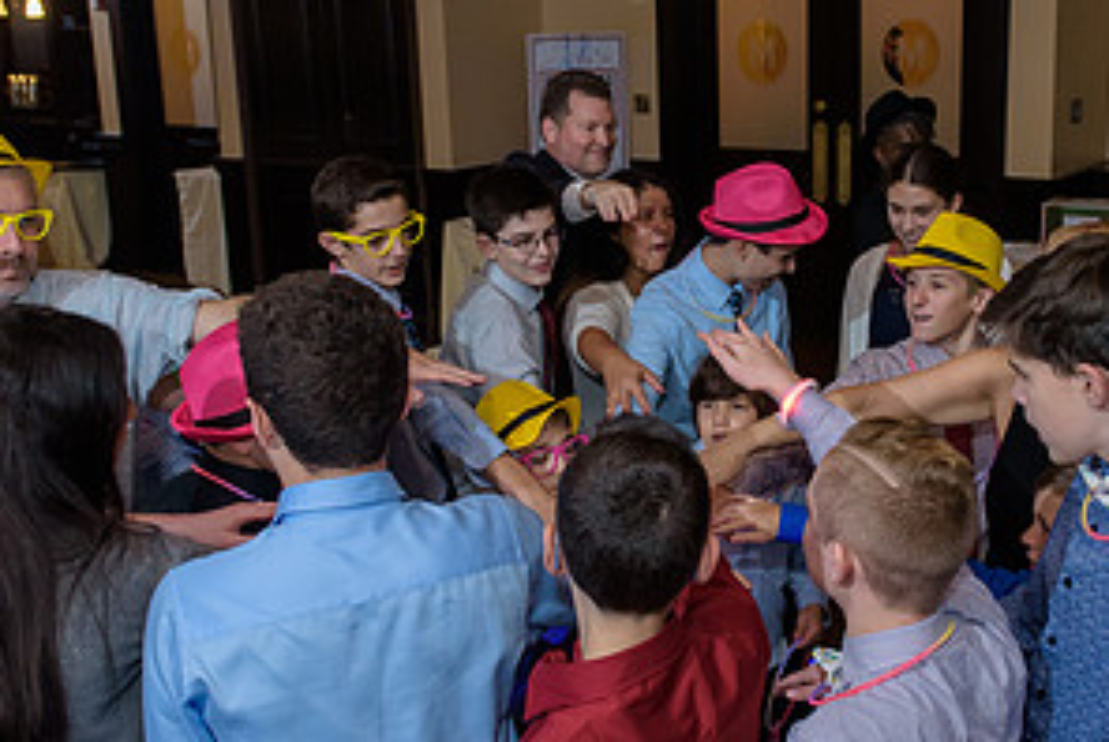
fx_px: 1449
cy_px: 335
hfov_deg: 41.5
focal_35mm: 47
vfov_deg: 28.7
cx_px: 704
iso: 1600
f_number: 3.2
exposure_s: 1/125
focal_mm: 24
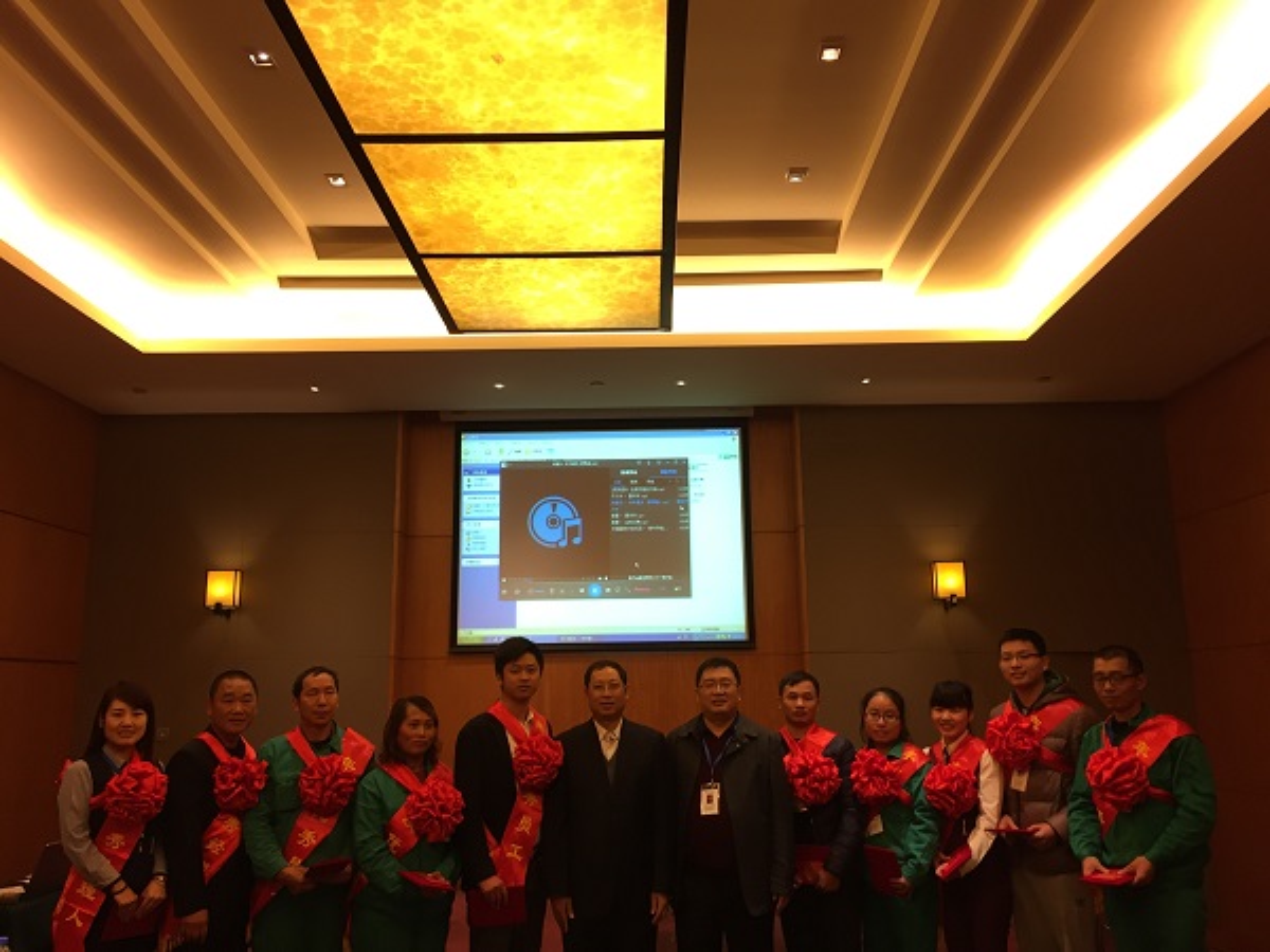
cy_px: 476
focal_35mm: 29
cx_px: 635
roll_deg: +0.5
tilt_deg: +10.6
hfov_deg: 61.7
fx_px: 1064
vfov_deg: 48.2
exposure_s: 1/33
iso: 80
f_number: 2.2
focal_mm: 4.15
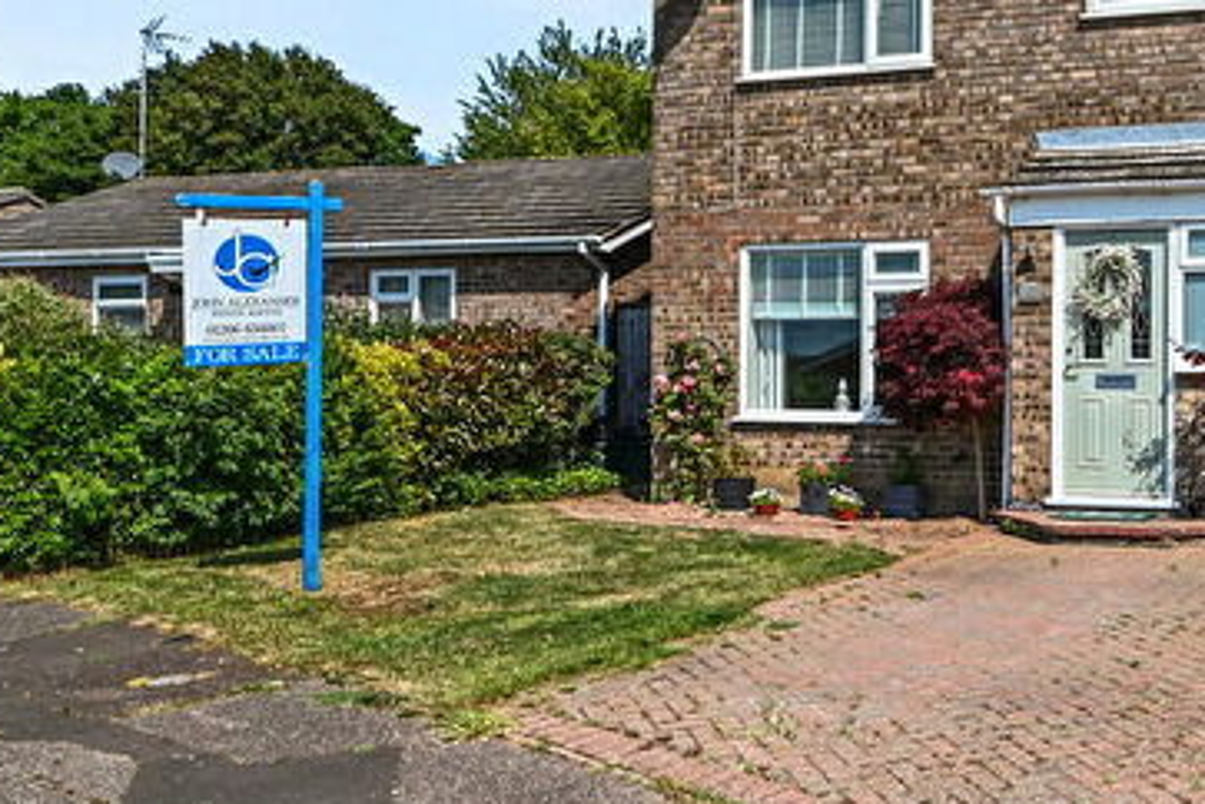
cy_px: 243
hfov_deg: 58.7
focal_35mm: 27
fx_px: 904
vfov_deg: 46.8
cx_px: 1059
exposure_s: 1/1600
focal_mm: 14
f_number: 8
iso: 500
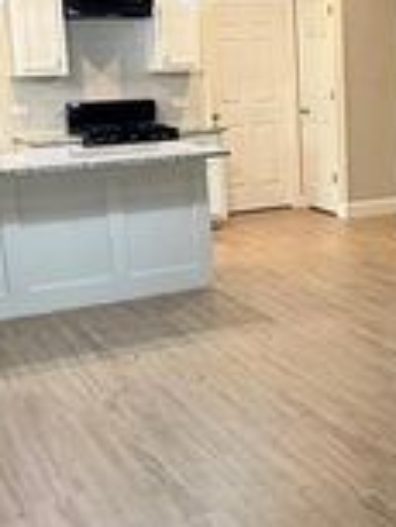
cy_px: 257
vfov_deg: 31.7
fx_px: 929
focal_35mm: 61
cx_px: 334
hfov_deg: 23.6
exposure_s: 1/60
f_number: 2.2
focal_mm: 2.22
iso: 320
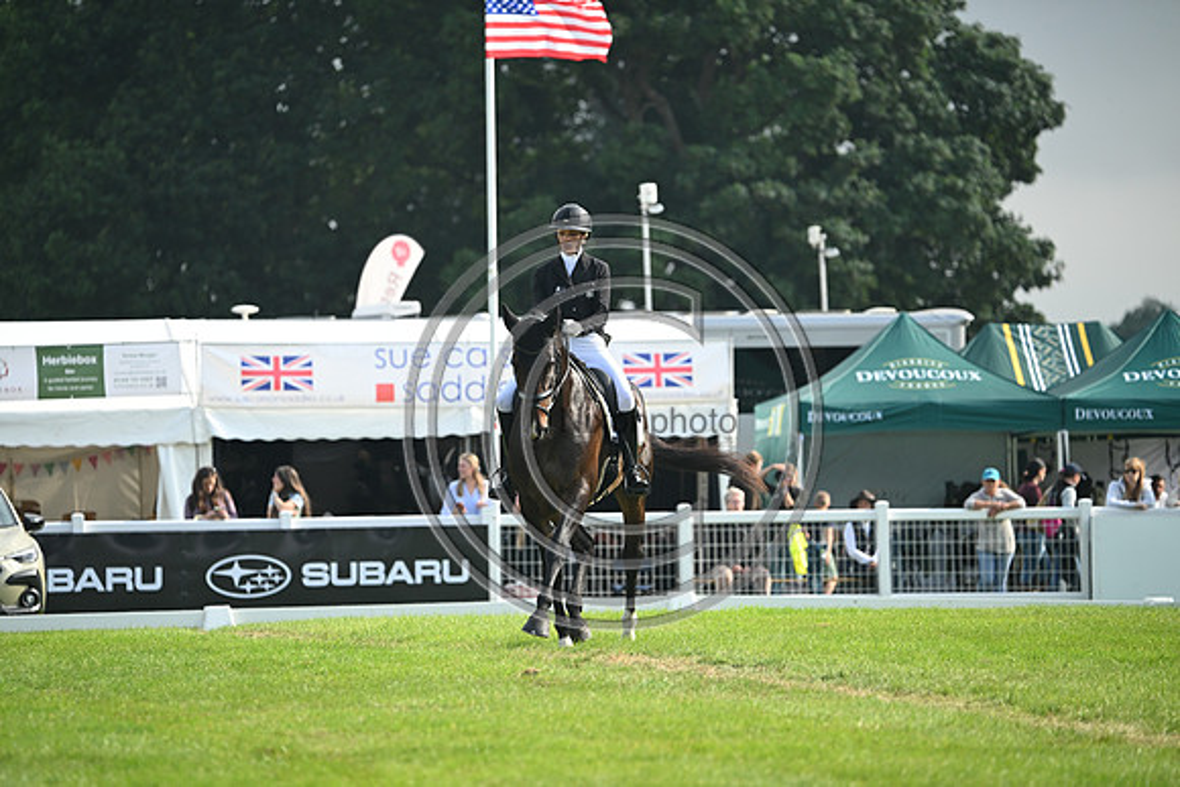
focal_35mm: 260
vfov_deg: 5.3
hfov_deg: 7.9
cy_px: 394
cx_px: 590
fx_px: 8524
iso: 500
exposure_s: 1/1250
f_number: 5
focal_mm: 260
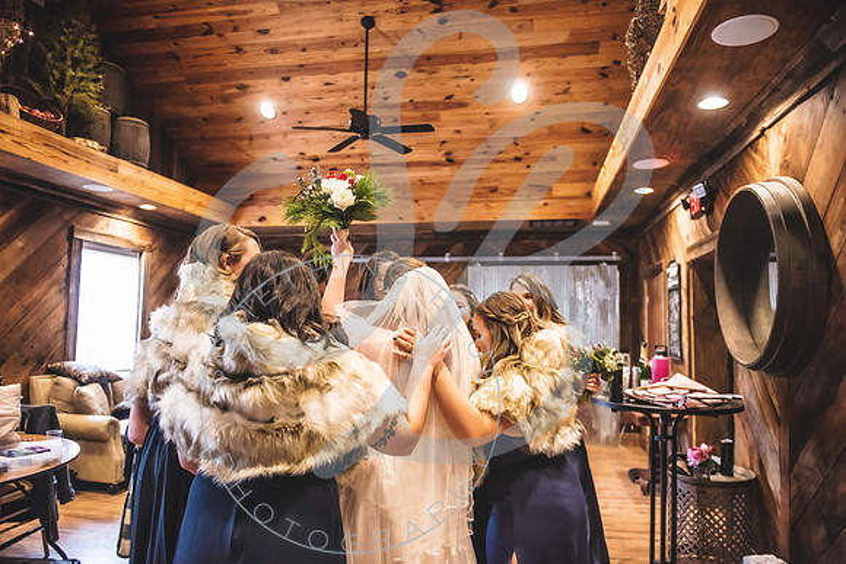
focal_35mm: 24
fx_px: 564
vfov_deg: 53.2
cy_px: 282
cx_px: 423
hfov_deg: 73.7
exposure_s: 1/125
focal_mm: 24
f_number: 2.8
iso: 3200
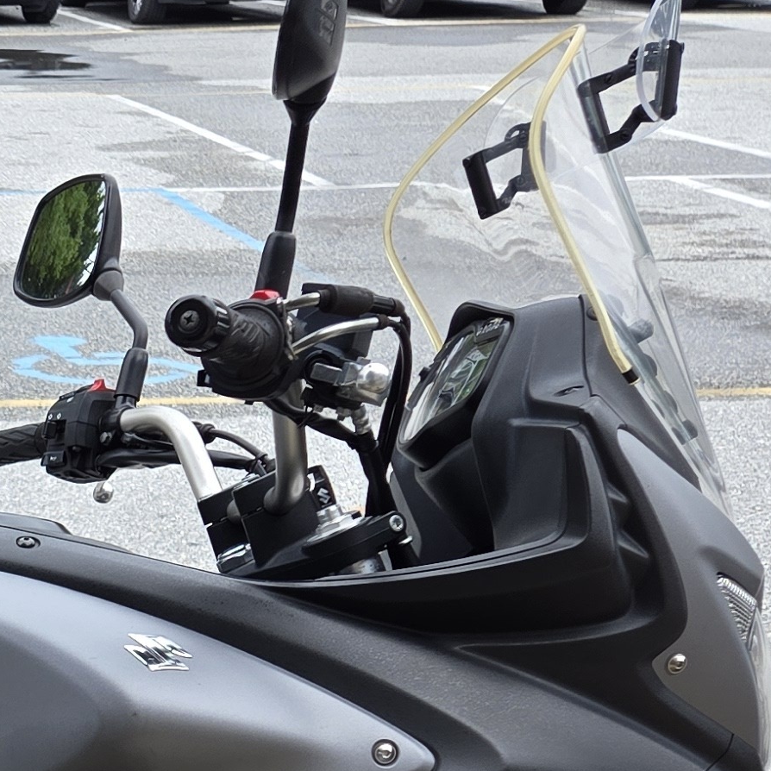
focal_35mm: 91
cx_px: -515
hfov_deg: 16.6
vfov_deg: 17.7
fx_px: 2293
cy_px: 1038
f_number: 1.8
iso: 25
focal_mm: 5.4
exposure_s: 1/477
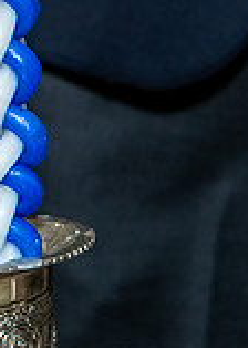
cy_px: -156
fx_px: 4273
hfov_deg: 3.3
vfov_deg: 4.6
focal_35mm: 433
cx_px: -210
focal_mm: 55
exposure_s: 1/250
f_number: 5.6
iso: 500
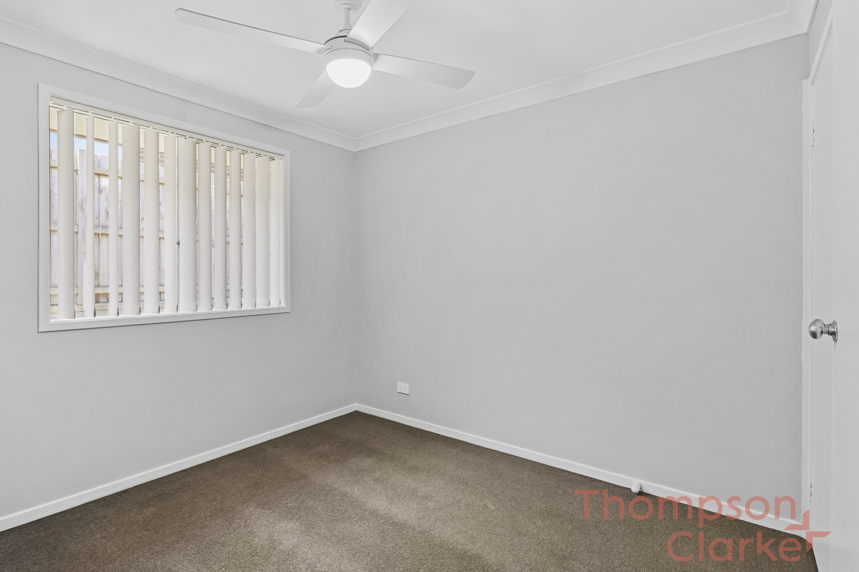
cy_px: 289
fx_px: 418
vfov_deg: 68.8
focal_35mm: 18
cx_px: 404
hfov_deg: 91.4
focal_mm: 11
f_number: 9
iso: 6400
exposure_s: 1/30
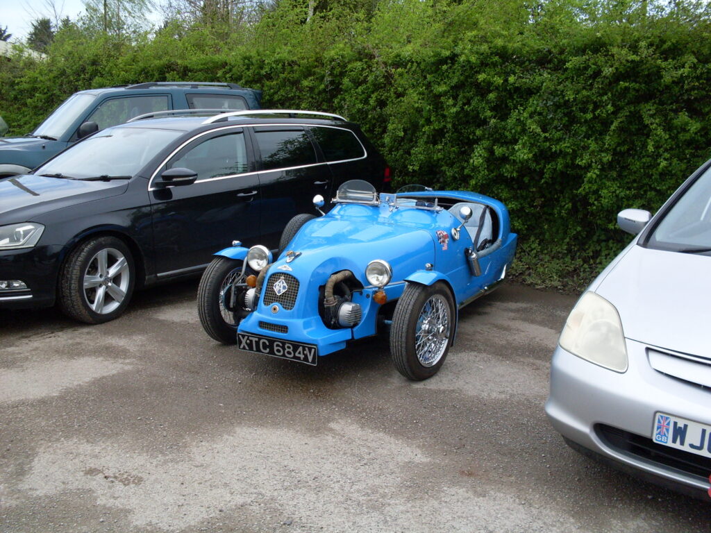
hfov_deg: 49.0
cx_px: 356
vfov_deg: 37.7
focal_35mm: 38
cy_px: 266
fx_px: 781
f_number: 2.8
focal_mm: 6.3
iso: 80
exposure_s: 1/500
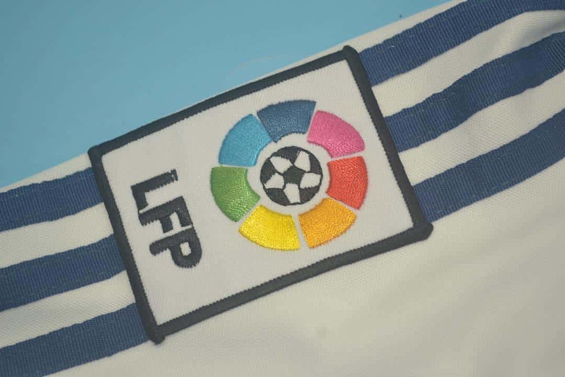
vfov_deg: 18.9
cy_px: 188
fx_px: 1130
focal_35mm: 72
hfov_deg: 28.1
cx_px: 282
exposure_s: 1/100
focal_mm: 48
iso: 200
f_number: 5.6
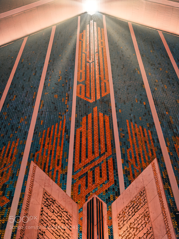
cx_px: 90
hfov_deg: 53.1
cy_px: 120
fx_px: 179
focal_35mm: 26
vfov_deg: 67.3
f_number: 2
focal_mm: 4.67
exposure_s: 1/125
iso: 121
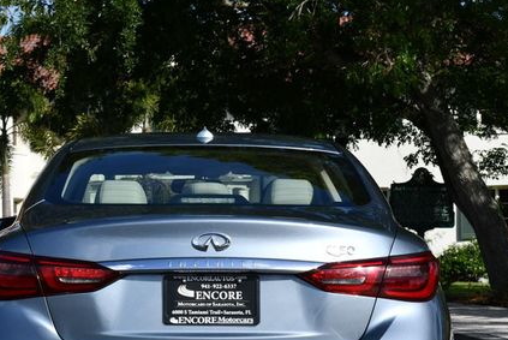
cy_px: 250
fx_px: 1455
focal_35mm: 103
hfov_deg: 19.8
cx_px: 190
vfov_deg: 13.3
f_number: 8
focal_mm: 34
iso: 100
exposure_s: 1/250
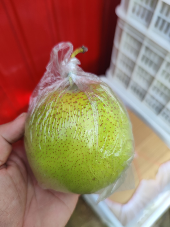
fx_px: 157
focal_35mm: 24
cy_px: 114
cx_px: 85
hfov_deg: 56.8
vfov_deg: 71.6
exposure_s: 1/209
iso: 50
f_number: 1.69
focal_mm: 6.72
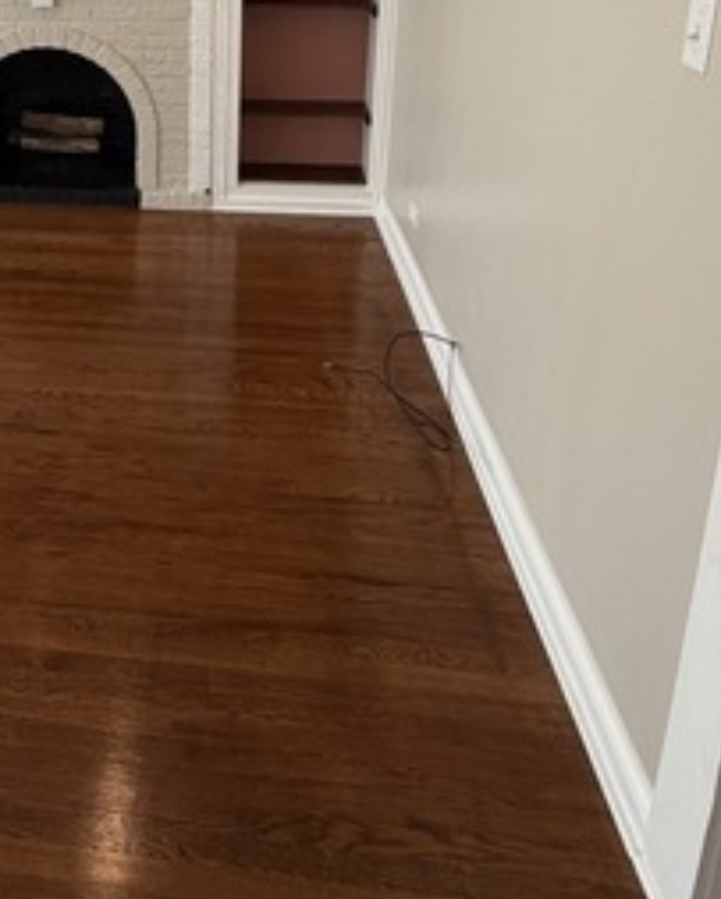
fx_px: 959
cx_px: 75
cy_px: 119
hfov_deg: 38.4
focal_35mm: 36
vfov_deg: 46.2
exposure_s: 1/120
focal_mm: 2.22
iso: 250
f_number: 2.2
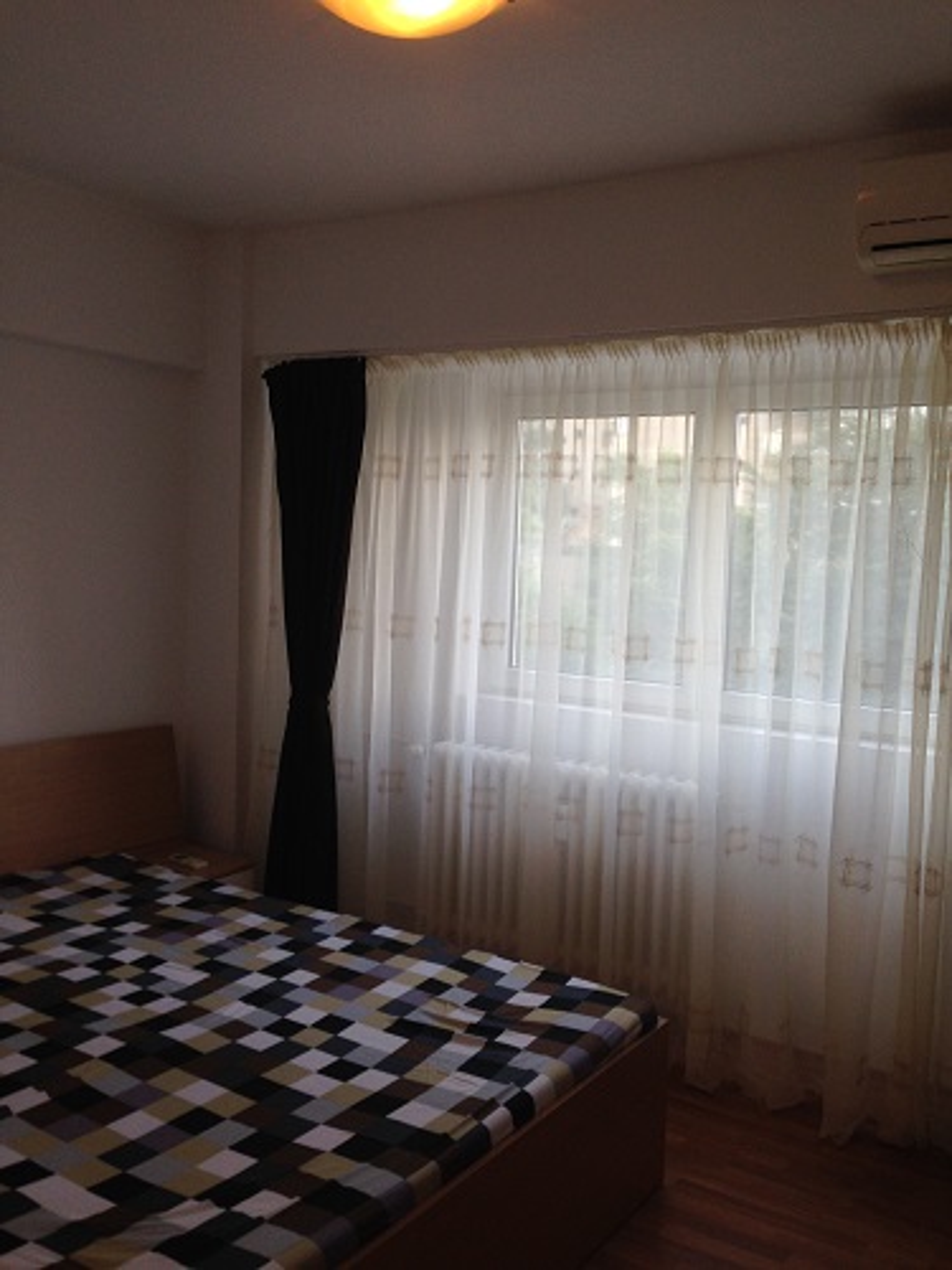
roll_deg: -2.4
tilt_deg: -1.7
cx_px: 476
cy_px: 635
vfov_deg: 55.4
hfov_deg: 42.9
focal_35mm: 33
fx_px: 1210
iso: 50
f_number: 2.4
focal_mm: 4.12
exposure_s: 1/60
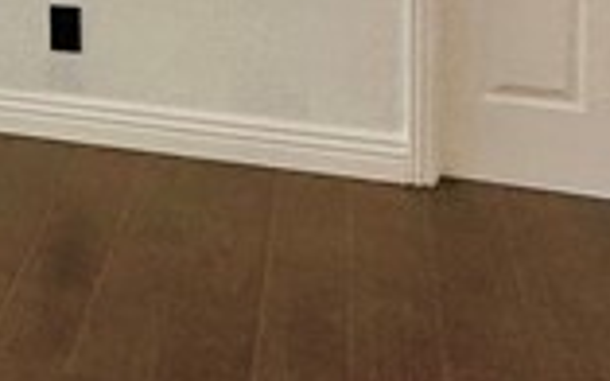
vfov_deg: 12.1
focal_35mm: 97
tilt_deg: -1.0
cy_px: -350
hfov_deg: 18.3
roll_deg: +0.9
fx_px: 1612
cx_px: -385
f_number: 2.2
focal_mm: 2.22
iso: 200
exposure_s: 1/120
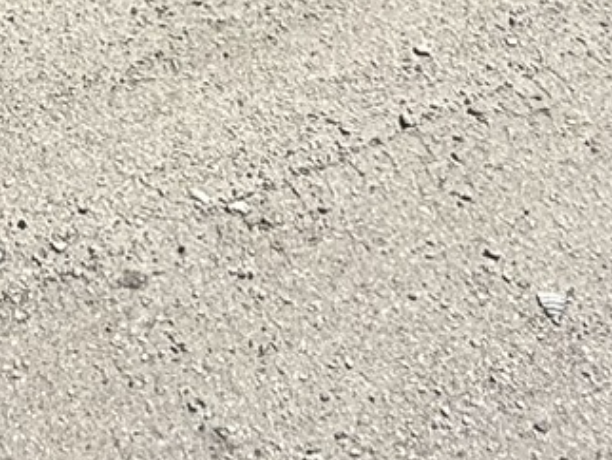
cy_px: -610
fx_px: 1575
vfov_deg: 13.0
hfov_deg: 21.4
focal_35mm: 89
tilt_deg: -15.6
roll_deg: -1.3
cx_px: 27
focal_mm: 2.22
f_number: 2.2
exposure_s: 1/2611
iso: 50
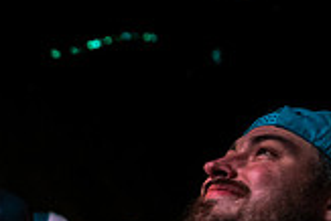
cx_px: -187
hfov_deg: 9.6
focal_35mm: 207
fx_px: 1905
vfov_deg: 6.6
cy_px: 197
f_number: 4
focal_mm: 48
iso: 3200
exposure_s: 1/160
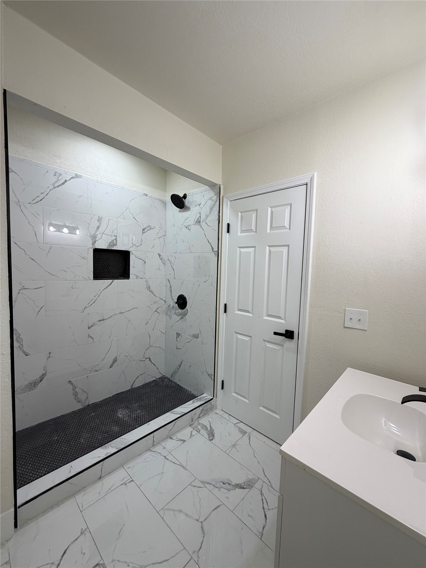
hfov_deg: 85.7
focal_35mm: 14
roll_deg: -1.6
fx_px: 230
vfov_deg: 102.1
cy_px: 284
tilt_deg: -4.1
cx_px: 213
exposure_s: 1/120
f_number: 2.2
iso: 160
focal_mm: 2.22
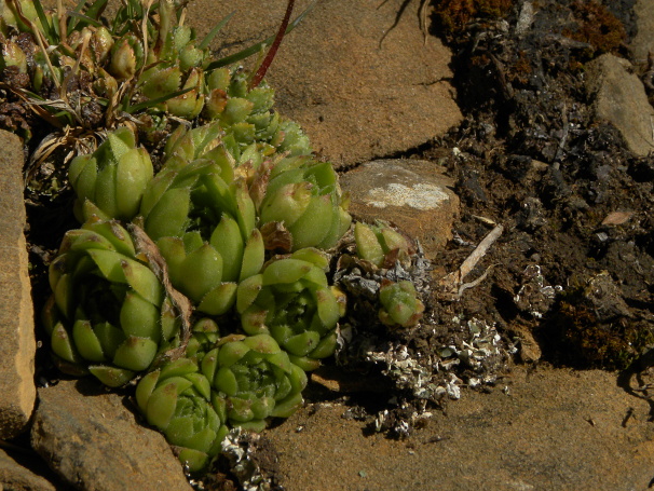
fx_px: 1871
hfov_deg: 19.8
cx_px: 255
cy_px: 194
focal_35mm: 99
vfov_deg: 14.9
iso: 64
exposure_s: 1/500
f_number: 8
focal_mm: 13.4
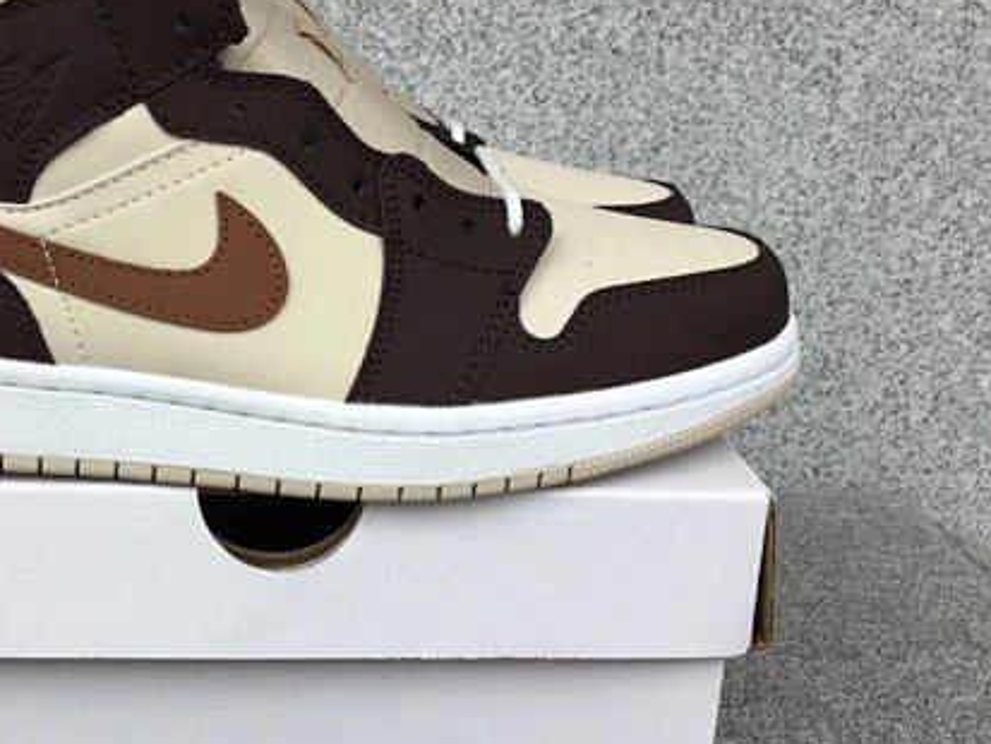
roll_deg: -1.2
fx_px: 1375
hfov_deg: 38.9
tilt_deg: -17.7
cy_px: 372
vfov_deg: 30.3
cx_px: 286
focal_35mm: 48
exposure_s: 1/118
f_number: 2.4
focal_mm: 3.3
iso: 25
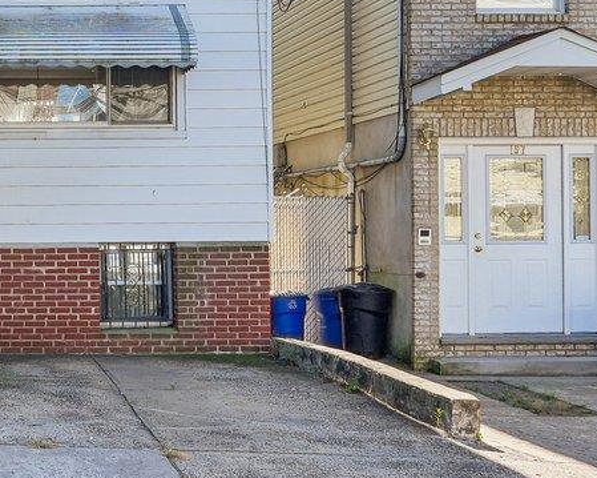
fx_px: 1398
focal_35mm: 79
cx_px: -32
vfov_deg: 18.3
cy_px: -106
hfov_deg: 22.9
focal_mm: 18.5
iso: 100
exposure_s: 1/125
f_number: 8
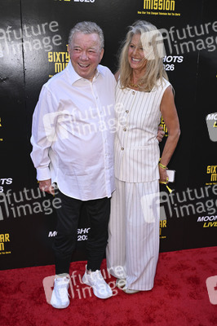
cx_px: 108
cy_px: 163
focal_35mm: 35
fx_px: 317
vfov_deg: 54.5
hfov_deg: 37.8
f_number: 6.3
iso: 1000
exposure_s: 1/250
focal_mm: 35
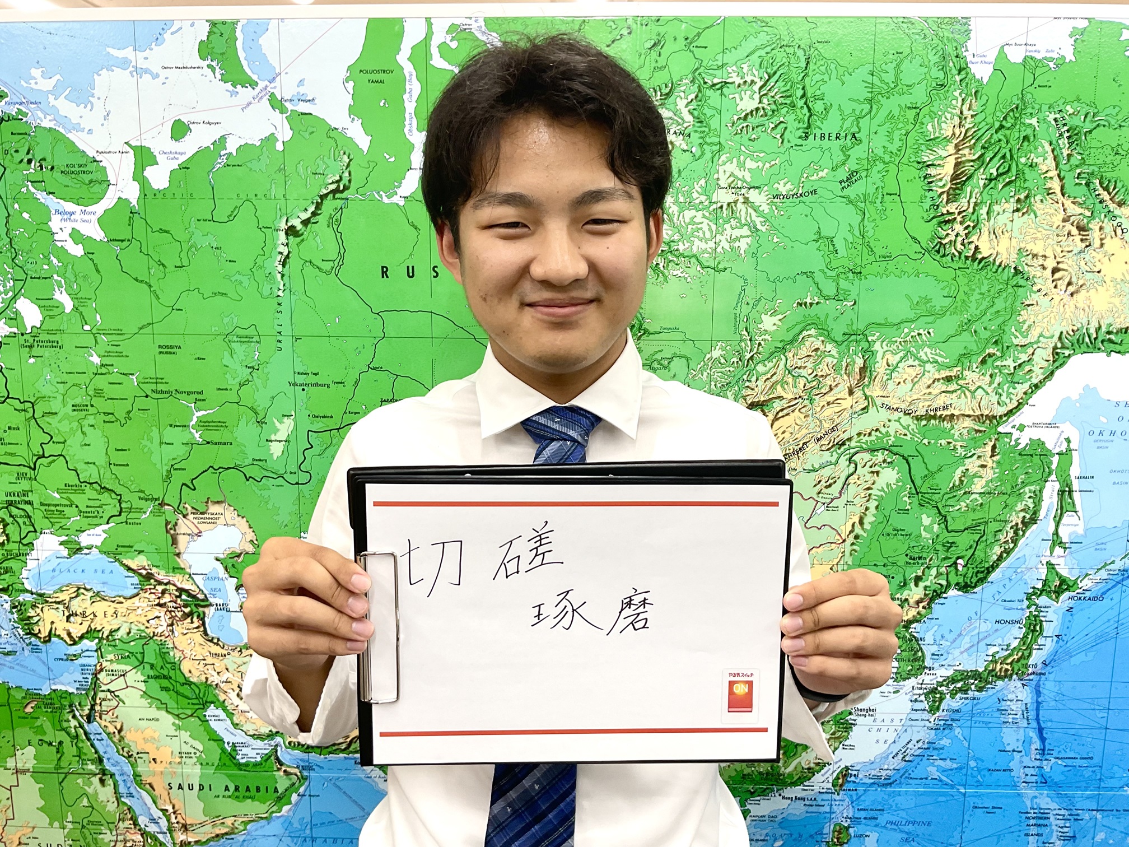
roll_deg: +0.0
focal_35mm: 29
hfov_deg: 61.7
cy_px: 424
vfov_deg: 48.2
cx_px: 564
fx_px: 946
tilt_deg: -9.2
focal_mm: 3
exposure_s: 1/120
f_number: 1.8
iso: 40
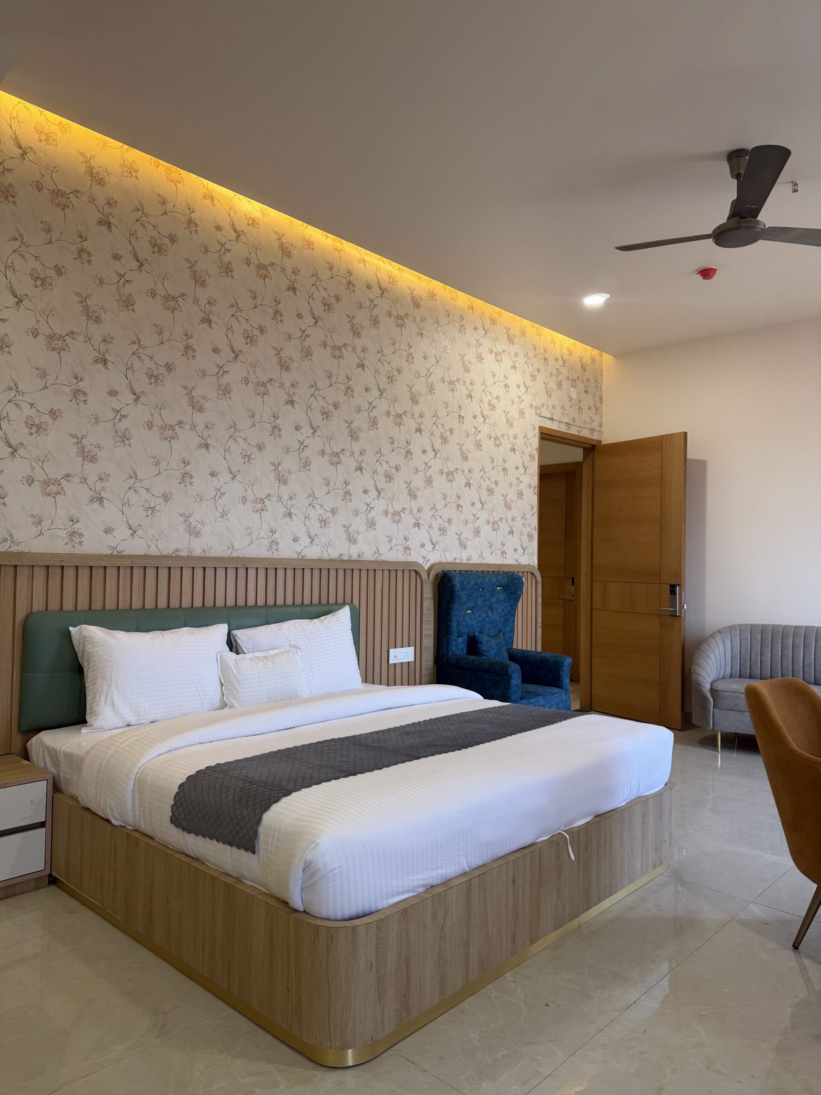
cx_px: 410
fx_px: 759
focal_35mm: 24
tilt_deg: +1.6
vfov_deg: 71.6
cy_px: 548
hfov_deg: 56.8
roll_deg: -1.5
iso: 125
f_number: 1.78
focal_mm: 6.76
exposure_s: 1/100
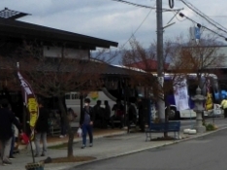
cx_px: 121
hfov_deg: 18.4
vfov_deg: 13.8
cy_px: 75
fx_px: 701
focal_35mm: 107
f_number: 4.5
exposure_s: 1/1600
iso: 100
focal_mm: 4.3
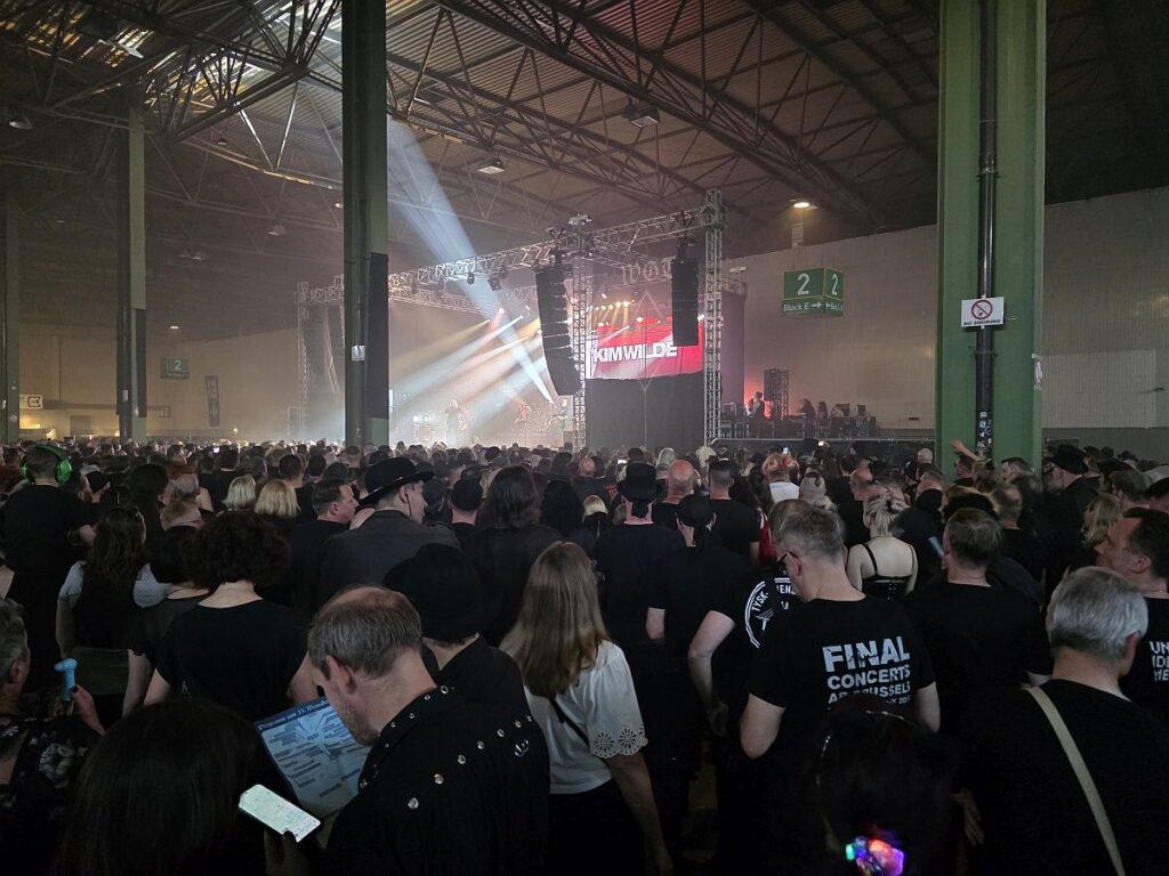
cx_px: 584
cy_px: 438
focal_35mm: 23
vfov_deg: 58.9
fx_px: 777
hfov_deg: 73.9
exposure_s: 1/100
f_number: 1.7
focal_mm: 6.3
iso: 1600
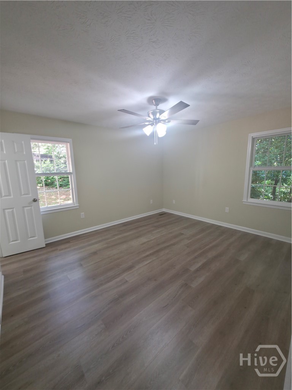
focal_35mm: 13
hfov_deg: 89.9
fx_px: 146
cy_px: 195
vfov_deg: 106.2
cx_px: 146
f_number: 1.9
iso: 100
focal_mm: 2.2
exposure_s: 1/40
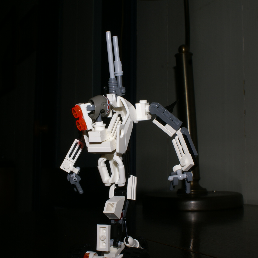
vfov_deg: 34.0
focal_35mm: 50
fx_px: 422
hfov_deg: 34.0
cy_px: 130
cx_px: 110
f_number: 22
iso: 100
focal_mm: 26
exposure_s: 1/60
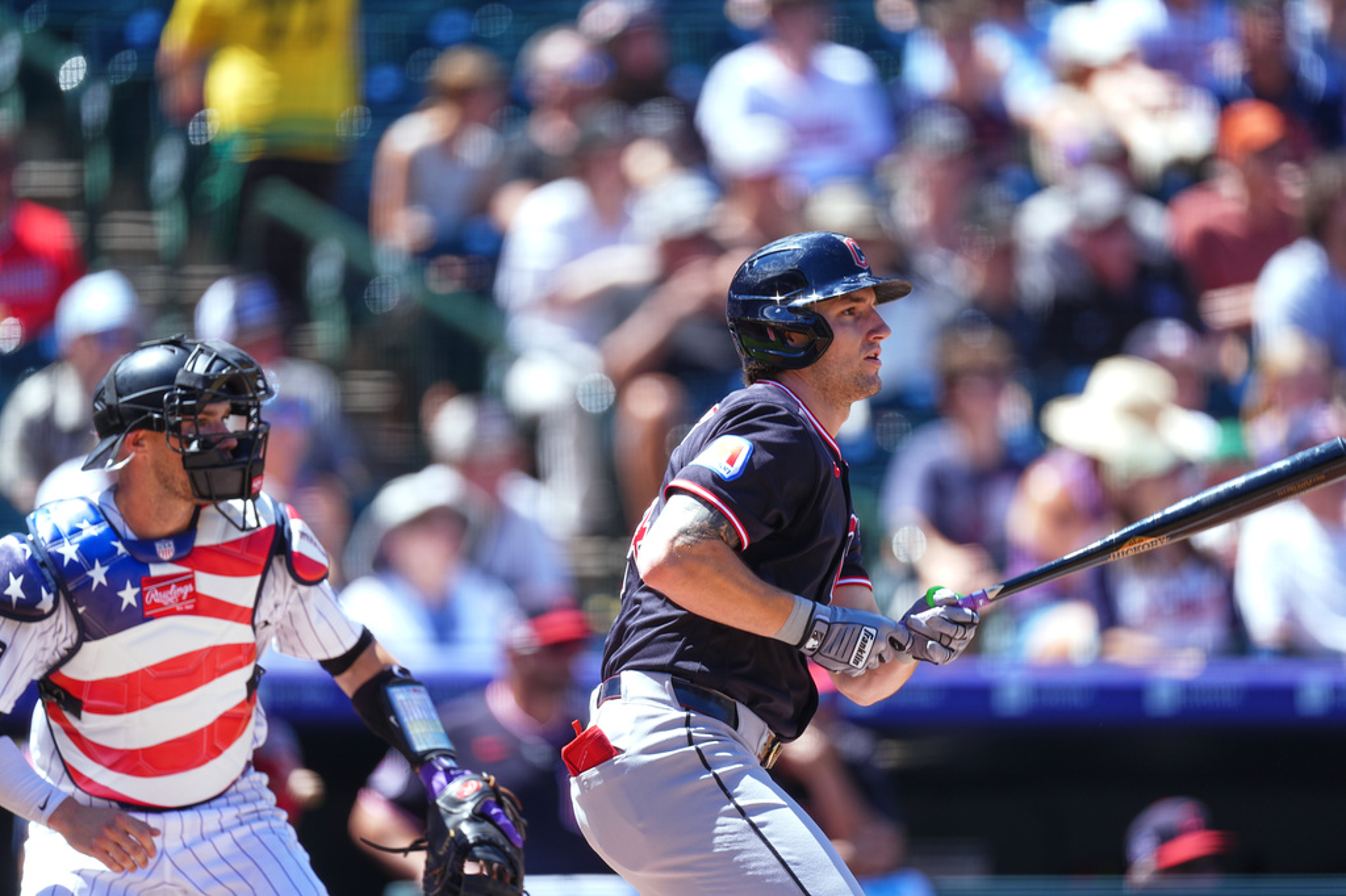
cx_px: 673
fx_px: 22425
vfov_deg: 2.3
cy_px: 448
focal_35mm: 600
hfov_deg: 3.4
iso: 200
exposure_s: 1/800
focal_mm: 600
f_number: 4
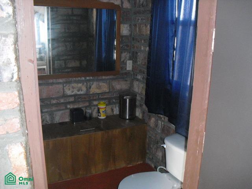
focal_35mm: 36
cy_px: 94
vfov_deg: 39.7
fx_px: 262
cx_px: 126
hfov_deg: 51.4
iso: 800
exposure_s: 1/60
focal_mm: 6.3
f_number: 3.1
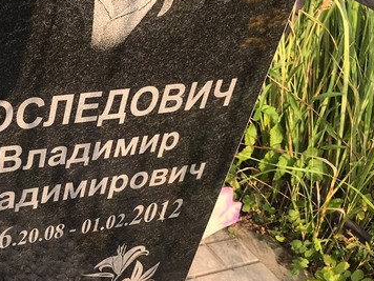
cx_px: 14
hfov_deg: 29.0
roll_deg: -9.1
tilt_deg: -38.1
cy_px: 200
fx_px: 681
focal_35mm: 63
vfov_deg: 23.1
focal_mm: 3.99
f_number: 1.8
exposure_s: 1/515
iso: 20
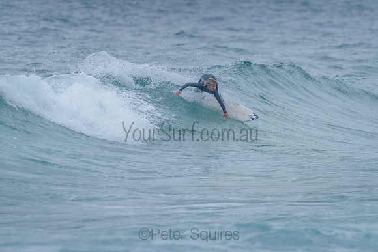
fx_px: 6435
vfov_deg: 2.2
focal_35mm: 613
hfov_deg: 3.4
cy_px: 98
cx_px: 190
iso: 640
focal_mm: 500
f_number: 5.6
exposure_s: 1/1250
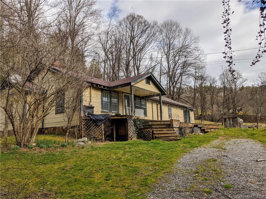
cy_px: 100
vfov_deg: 51.4
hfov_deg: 65.3
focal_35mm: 27
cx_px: 133
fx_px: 207
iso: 97
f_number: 1.73
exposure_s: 1/7812
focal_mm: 4.38
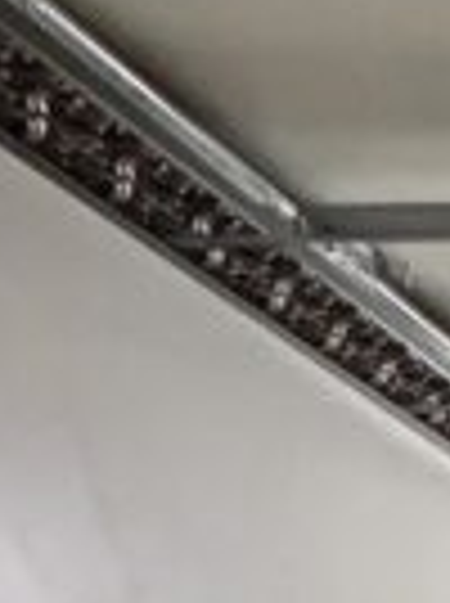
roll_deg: +0.8
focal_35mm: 107
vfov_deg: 12.6
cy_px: 1593
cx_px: 1179
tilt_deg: -17.8
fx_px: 1861
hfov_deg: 11.0
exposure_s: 1/60
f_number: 2.2
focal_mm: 2.22
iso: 640
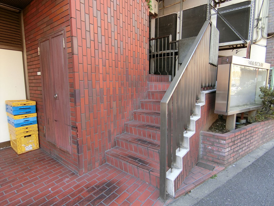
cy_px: 103
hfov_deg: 84.7
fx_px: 150
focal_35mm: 19
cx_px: 137
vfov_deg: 68.7
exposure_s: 1/125
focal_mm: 4.06
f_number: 2.7
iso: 100
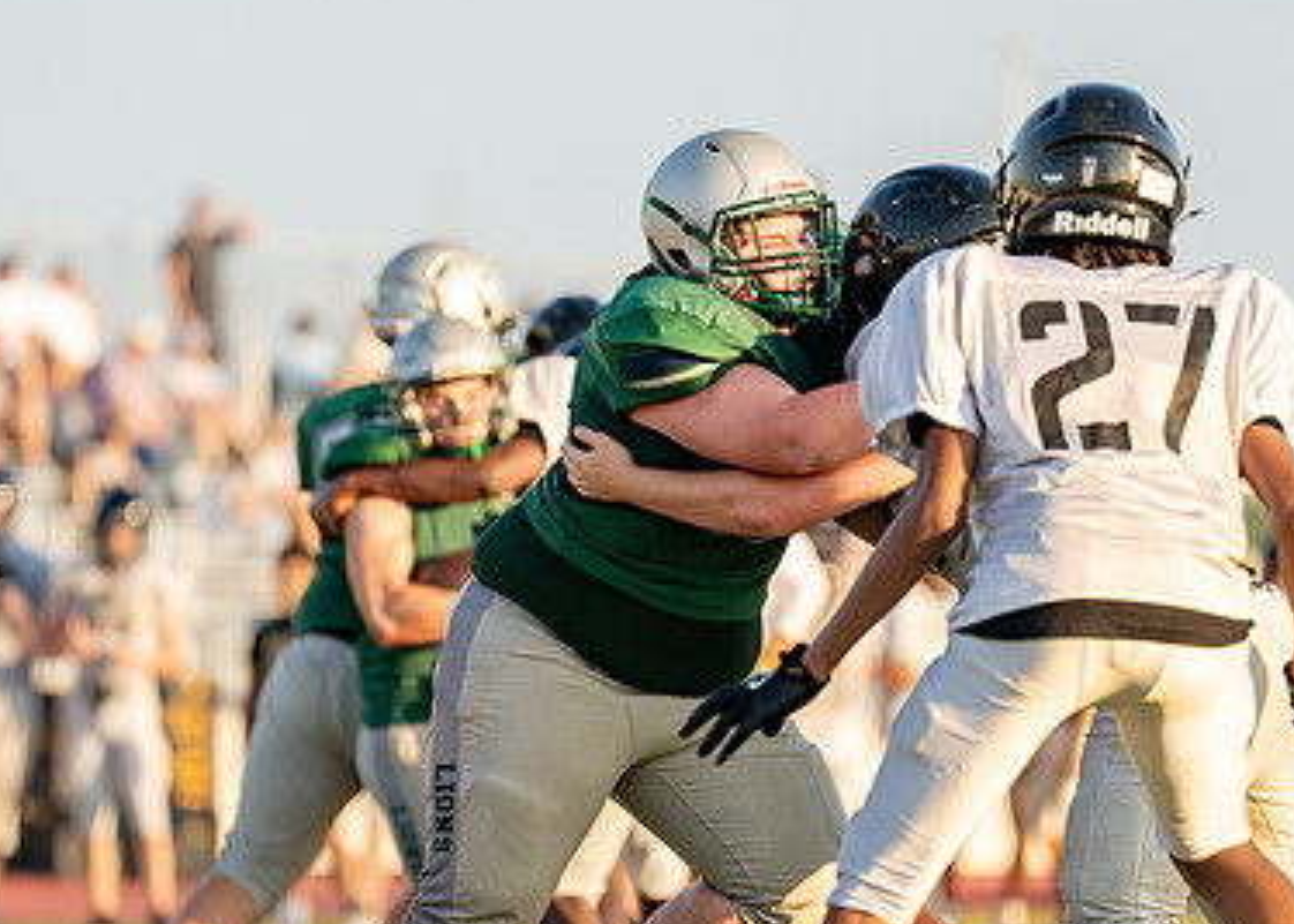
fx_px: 13154
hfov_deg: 5.6
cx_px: 587
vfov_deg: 4.0
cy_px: 601
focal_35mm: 358
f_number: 2.8
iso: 500
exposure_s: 1/3200
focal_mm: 200
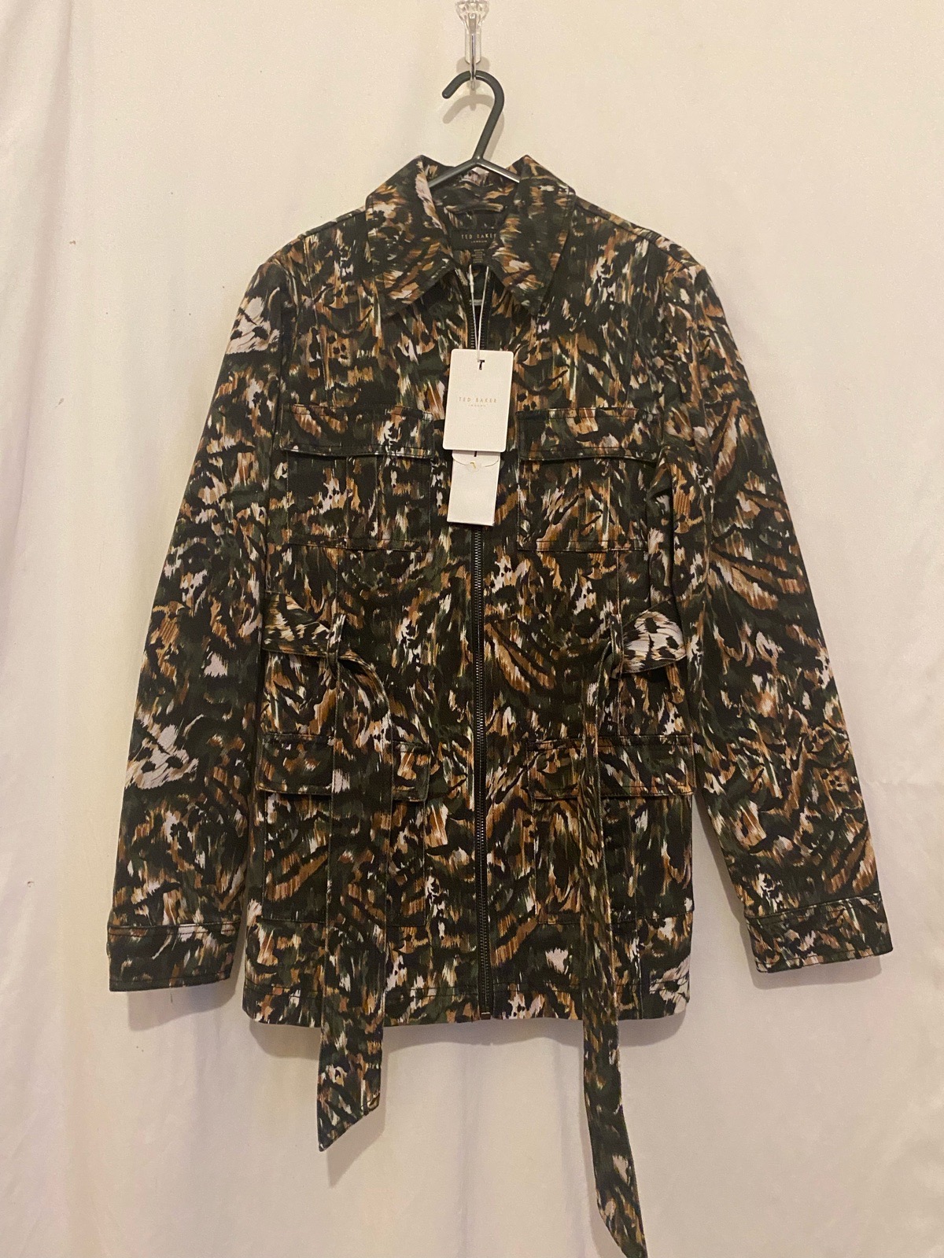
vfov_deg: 67.3
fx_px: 945
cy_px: 629
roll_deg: +0.9
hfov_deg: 53.1
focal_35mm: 26
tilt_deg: +2.6
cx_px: 472
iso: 500
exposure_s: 1/50
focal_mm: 4.25
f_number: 1.8
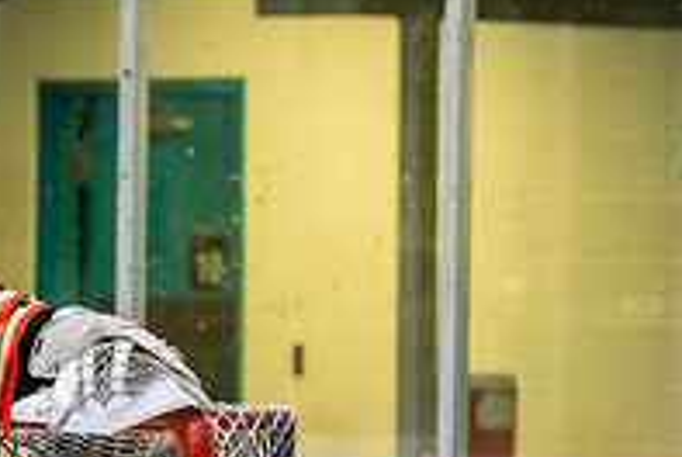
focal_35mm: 460
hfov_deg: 4.5
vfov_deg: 3.0
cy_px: 591
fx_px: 8727
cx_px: -242
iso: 3200
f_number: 2.8
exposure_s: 1/640
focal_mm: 122
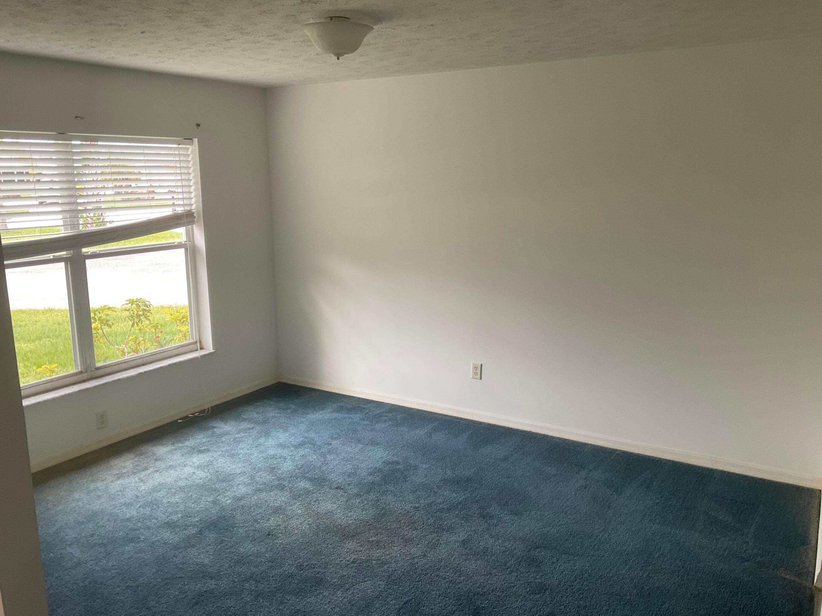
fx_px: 689
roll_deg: +0.1
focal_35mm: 29
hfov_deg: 61.7
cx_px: 411
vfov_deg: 48.2
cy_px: 308
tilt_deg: -10.7
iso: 40
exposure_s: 1/122
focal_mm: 3
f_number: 1.8
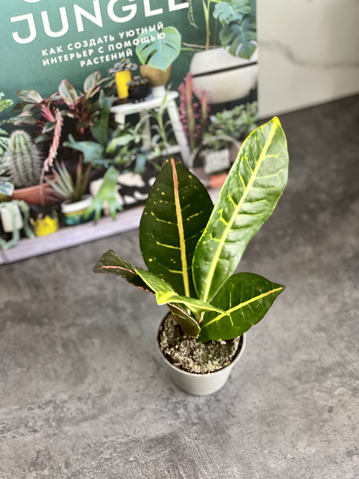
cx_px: 180
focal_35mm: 64
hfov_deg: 22.9
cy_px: 240
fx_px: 885
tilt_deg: -53.3
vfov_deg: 30.3
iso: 200
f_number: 2.2
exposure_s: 1/33
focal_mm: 7.5
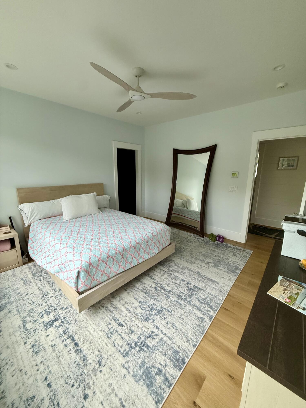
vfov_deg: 102.1
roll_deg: -1.6
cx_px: 153
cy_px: 204
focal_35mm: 14
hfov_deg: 85.7
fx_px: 165
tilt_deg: -10.4
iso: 200
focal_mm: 2.22
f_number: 2.2
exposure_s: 1/99
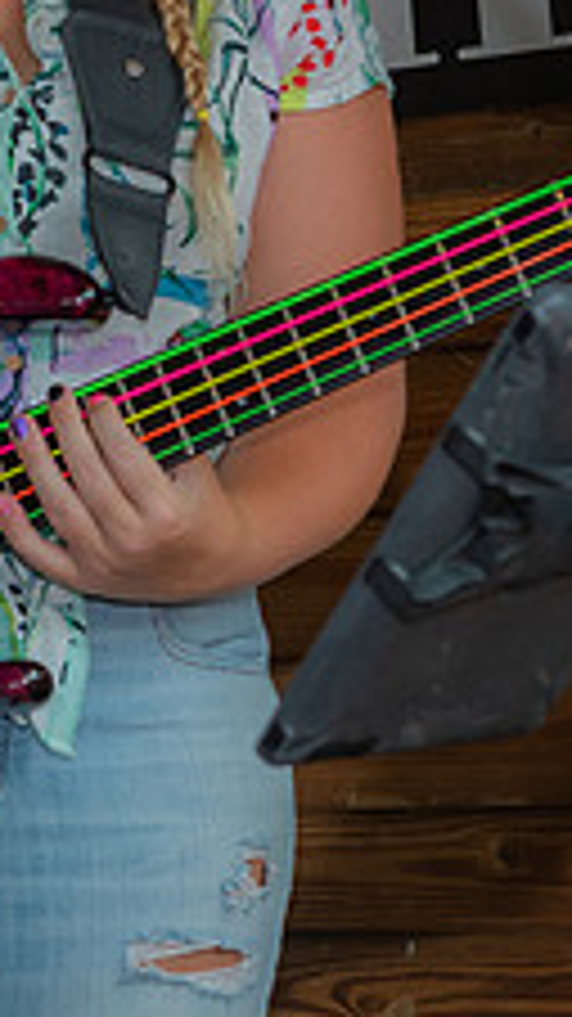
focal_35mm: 199
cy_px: 299
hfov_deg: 6.1
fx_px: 5370
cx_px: -25
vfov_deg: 10.8
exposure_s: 1/160
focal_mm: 55
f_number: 5.6
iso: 400
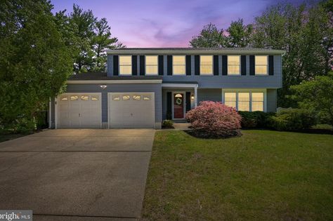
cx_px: 170
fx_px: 176
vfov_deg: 64.4
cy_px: 106
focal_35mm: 19
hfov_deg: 87.0
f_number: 11
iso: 400
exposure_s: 1/400
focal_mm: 18
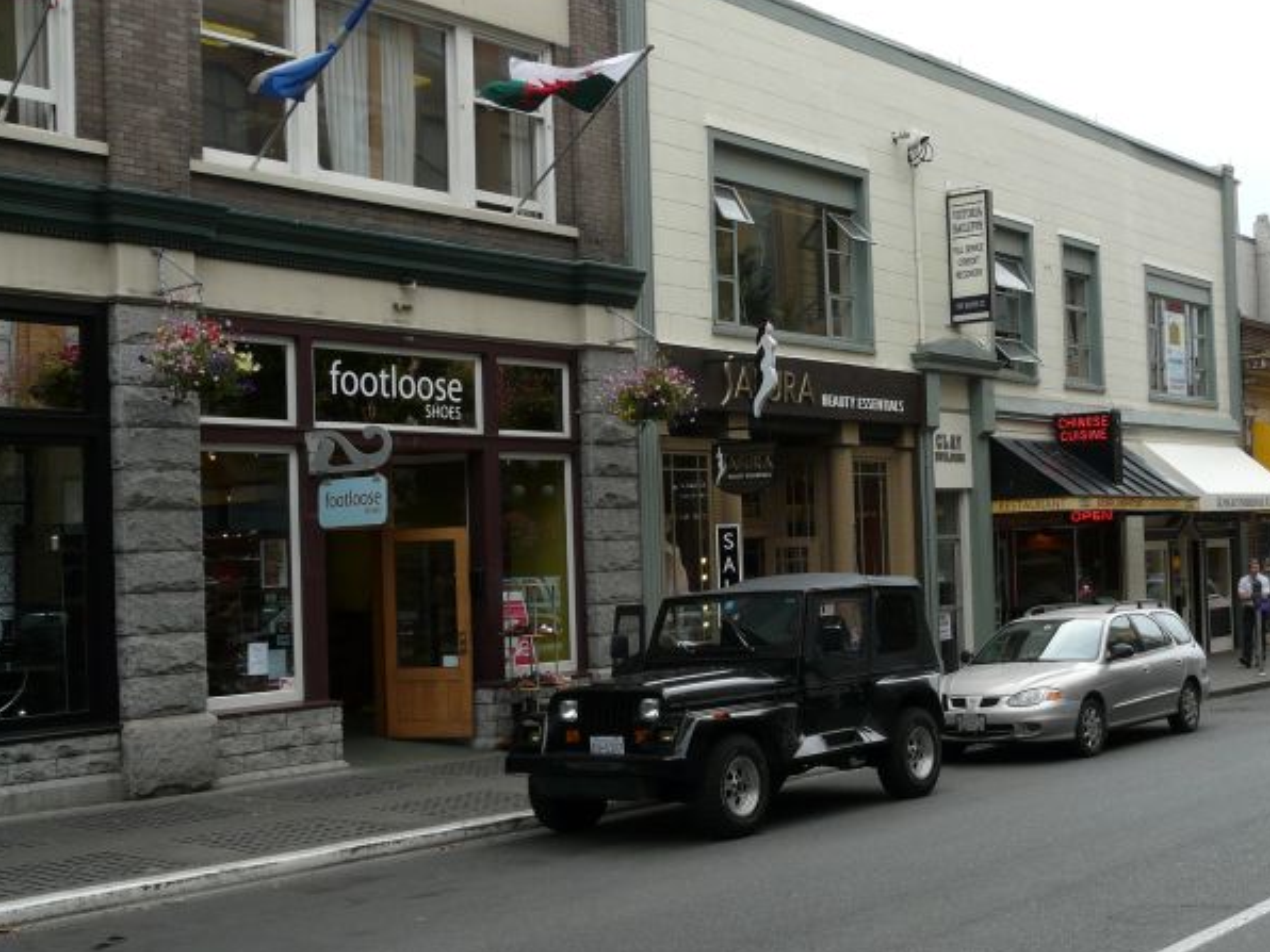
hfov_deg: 40.2
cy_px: 479
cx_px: 771
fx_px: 1724
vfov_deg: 30.9
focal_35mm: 47
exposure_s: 1/200
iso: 100
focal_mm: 5.8
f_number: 4.5
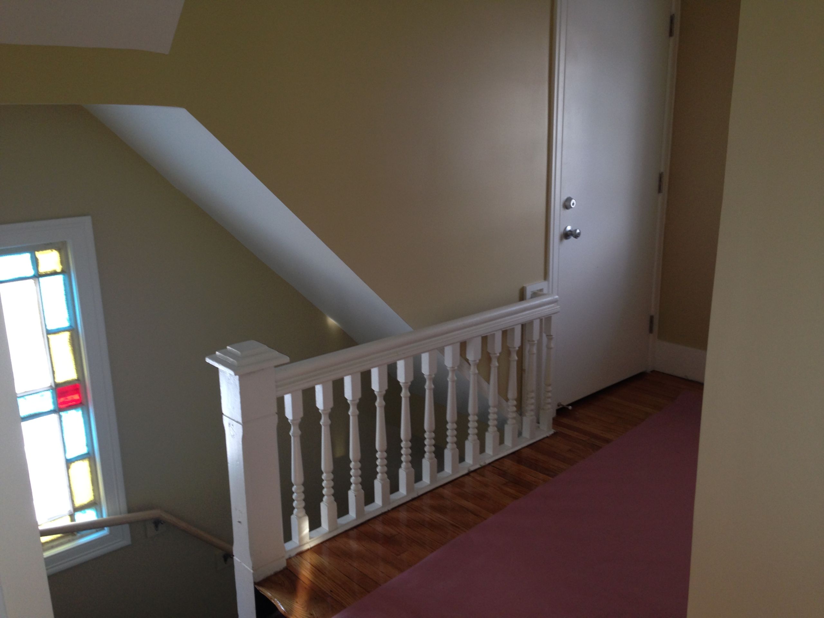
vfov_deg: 42.9
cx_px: 412
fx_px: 786
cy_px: 309
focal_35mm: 33
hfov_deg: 55.4
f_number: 2.4
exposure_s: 1/20
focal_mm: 4.12
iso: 80
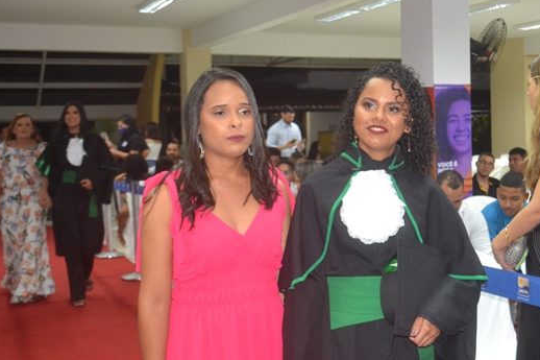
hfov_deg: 38.4
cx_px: 364
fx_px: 765
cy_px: 157
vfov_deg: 26.4
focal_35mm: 51
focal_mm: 22
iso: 1000
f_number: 4
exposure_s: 1/60
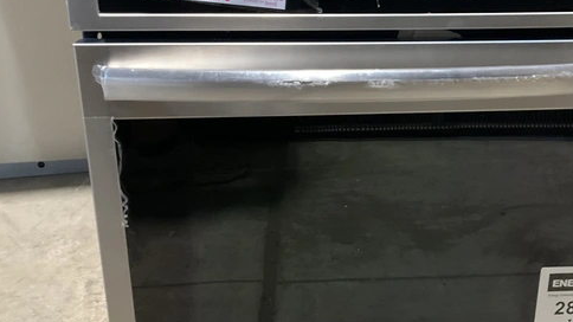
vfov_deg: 24.4
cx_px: 384
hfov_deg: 41.5
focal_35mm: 49
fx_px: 744
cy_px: 165
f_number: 1.8
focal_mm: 3
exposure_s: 1/40
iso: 200
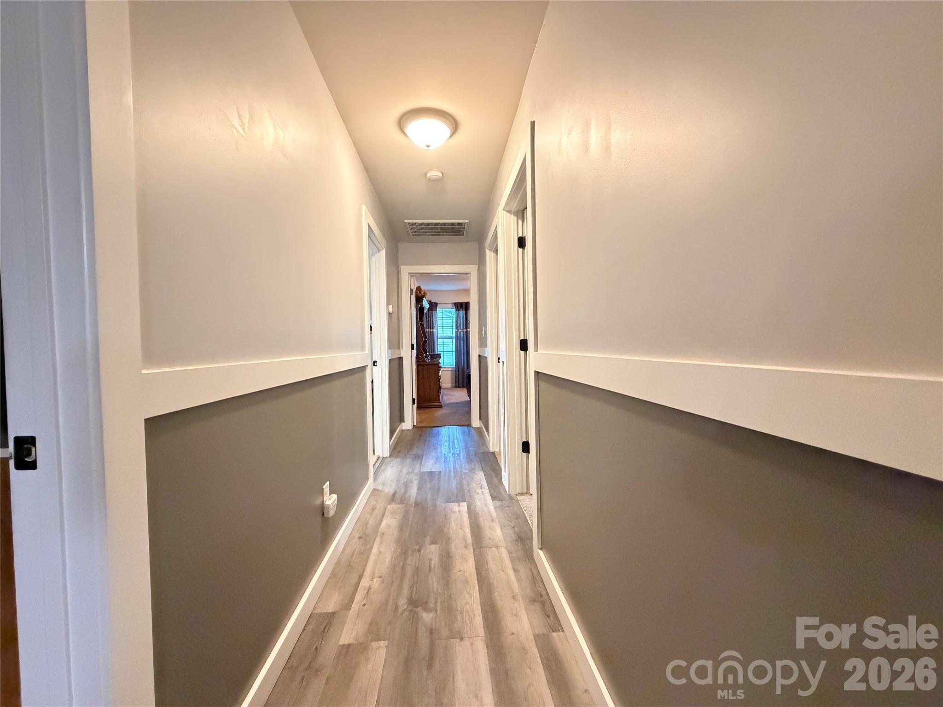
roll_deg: +1.3
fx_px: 381
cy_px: 354
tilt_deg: -1.2
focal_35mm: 14
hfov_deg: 102.1
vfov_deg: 85.7
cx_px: 472
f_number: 2.2
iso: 1250
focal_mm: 2.22
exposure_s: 1/60
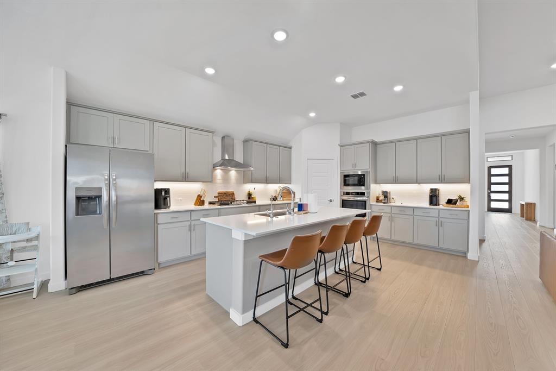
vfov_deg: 90.0
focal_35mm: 12
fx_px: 185
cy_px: 186
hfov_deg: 112.6
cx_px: 278
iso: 640
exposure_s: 1/2
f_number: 9
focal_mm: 12
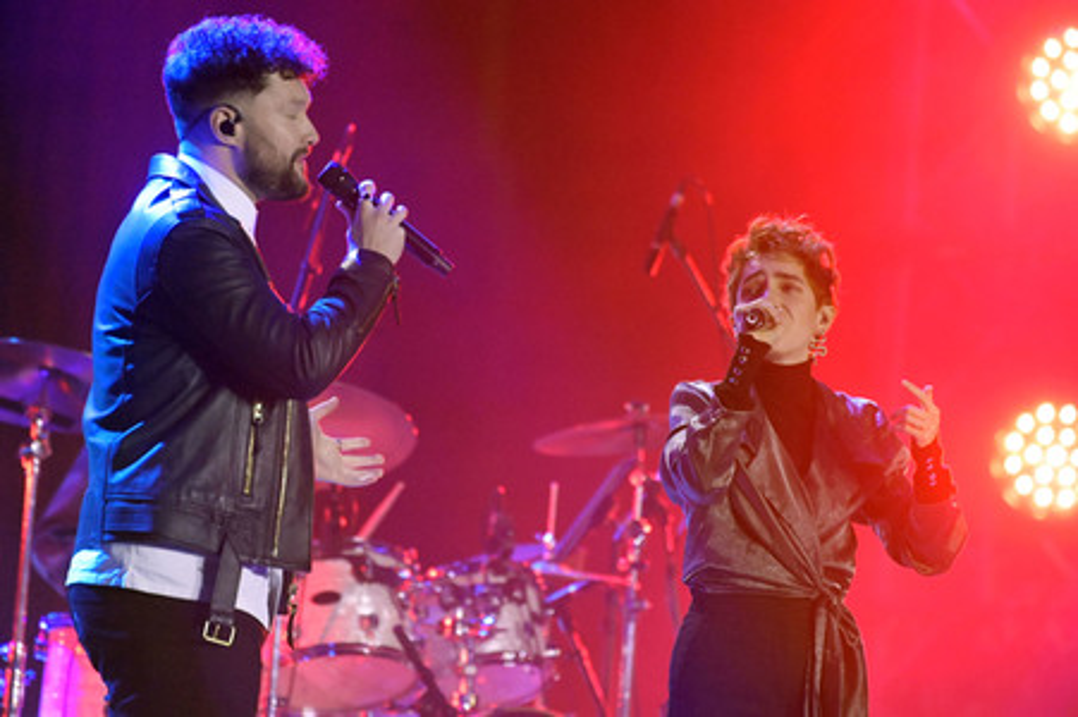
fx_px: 12268
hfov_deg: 5.0
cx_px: 539
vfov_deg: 3.3
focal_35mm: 410
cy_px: 358
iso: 12800
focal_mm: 410
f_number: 5.6
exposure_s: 1/500
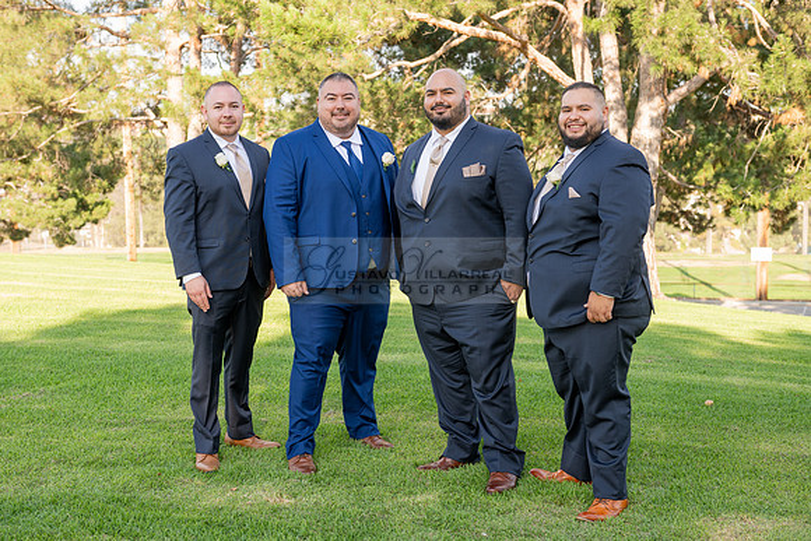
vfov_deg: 27.9
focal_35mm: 48
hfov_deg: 40.8
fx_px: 1089
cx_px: 366
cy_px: 259
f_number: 4
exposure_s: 1/160
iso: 80
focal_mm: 44
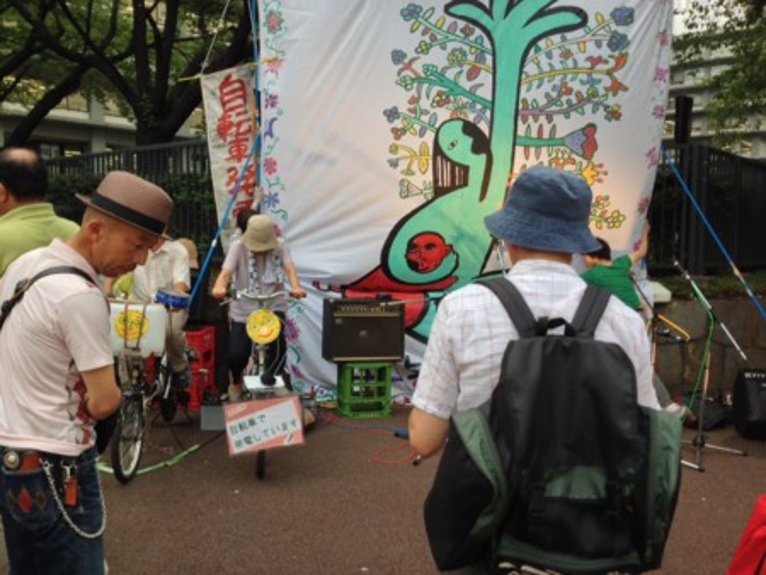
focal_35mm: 33
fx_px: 731
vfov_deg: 43.0
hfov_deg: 55.3
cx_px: 383
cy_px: 288
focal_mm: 4.13
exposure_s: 1/120
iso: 80
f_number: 2.4
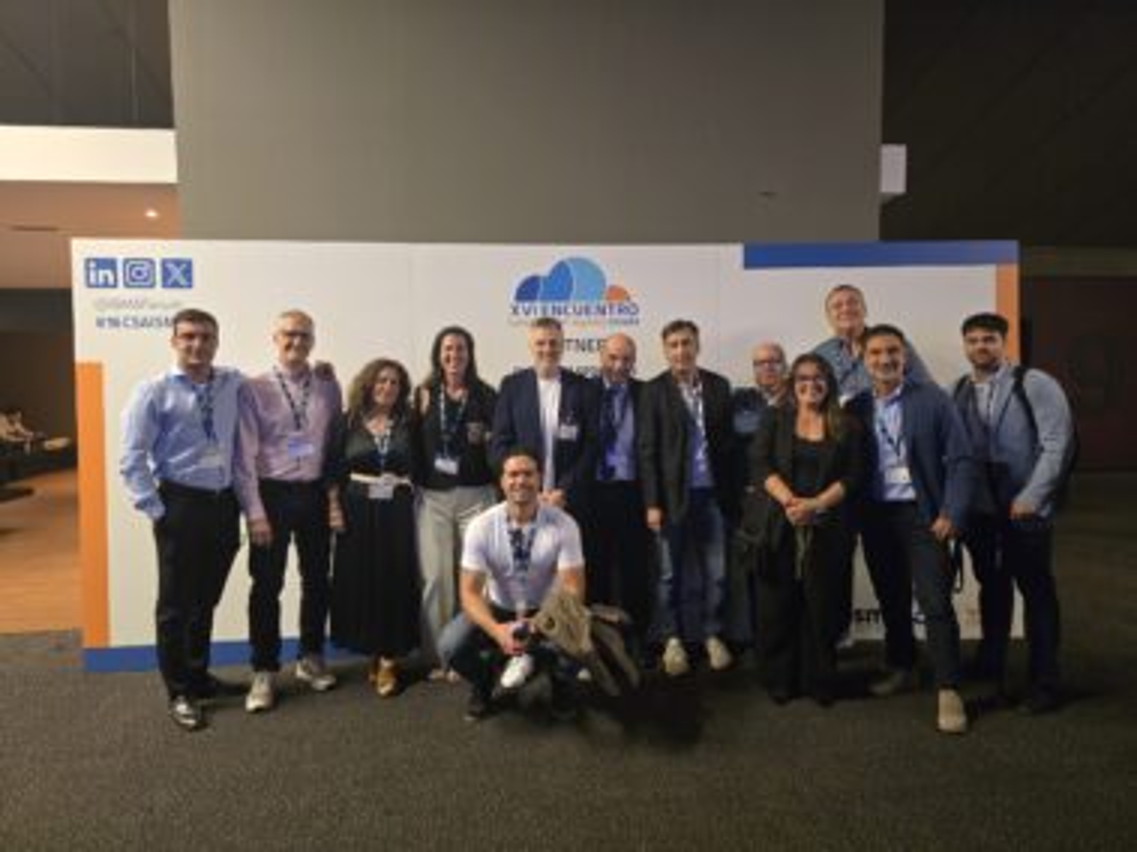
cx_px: 568
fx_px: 755
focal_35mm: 23
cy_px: 426
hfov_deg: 73.9
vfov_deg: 58.9
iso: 800
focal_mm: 6.3
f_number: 1.7
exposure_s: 1/60
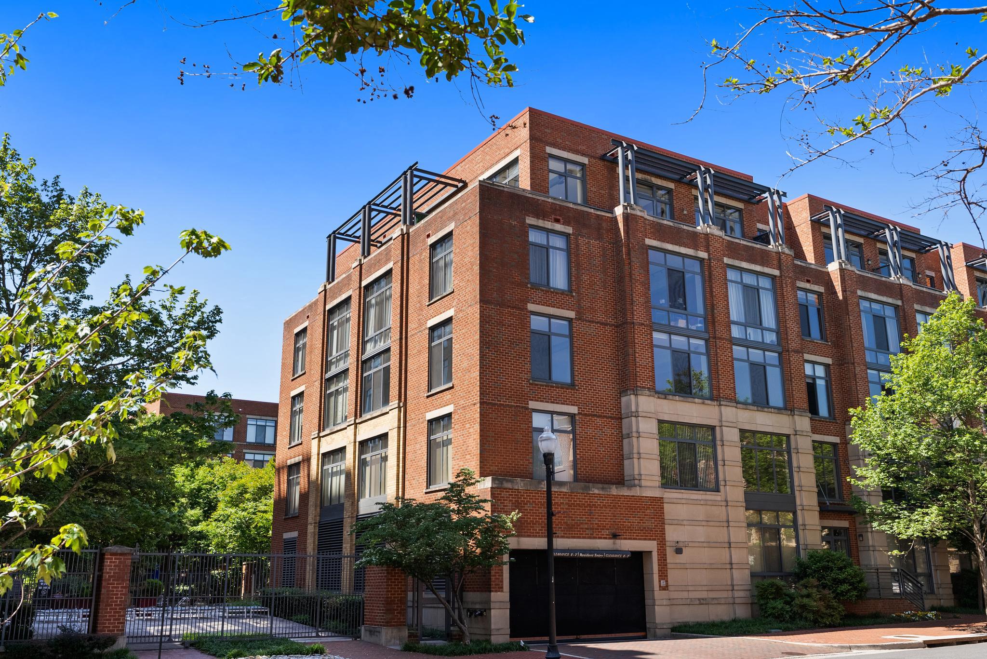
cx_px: 494
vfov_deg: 41.7
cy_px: 330
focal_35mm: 32
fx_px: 864
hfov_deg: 59.5
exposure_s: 1/500
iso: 320
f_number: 7.1
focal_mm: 31.5
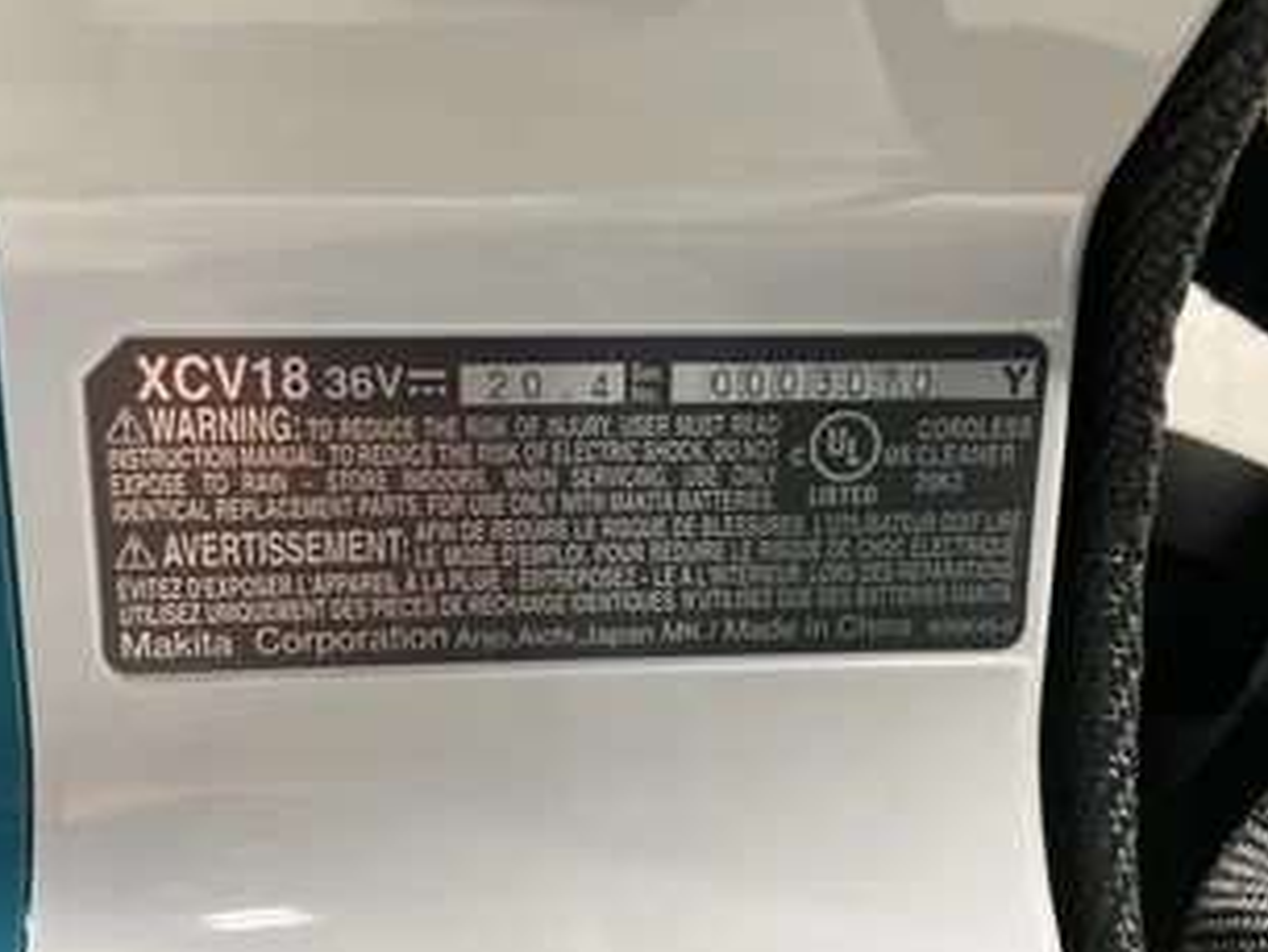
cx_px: 611
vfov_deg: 37.7
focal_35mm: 38
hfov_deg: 48.9
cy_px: 474
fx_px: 1393
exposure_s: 1/60
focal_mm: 3
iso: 100
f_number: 1.8
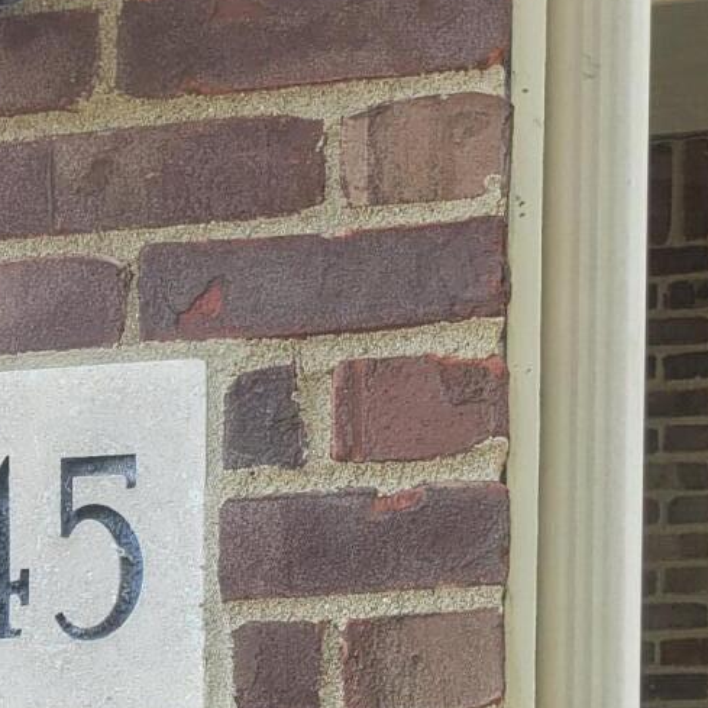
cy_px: 893
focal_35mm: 94
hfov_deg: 17.2
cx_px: -258
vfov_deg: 17.5
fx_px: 2175
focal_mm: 5.4
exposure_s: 1/401
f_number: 1.8
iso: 40
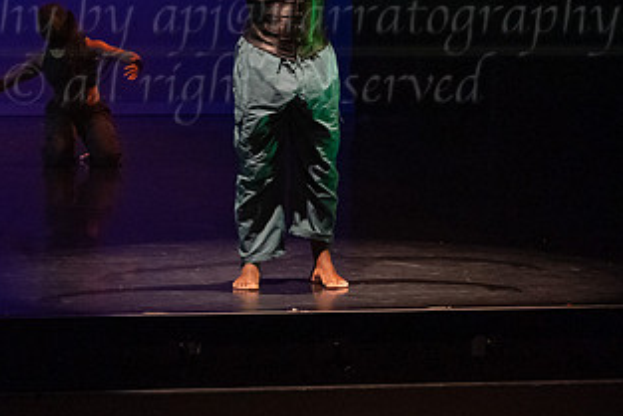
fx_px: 2805
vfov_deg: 8.5
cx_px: 317
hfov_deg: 12.7
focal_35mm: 162
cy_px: 93
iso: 4000
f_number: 4
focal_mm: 75
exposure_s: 1/400
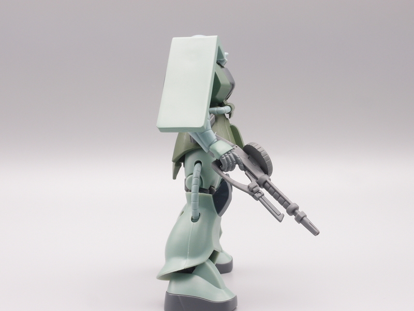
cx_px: 207
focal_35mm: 65
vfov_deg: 22.6
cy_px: 156
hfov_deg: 29.8
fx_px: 777
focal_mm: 14.05
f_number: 8
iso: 100
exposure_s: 1/13
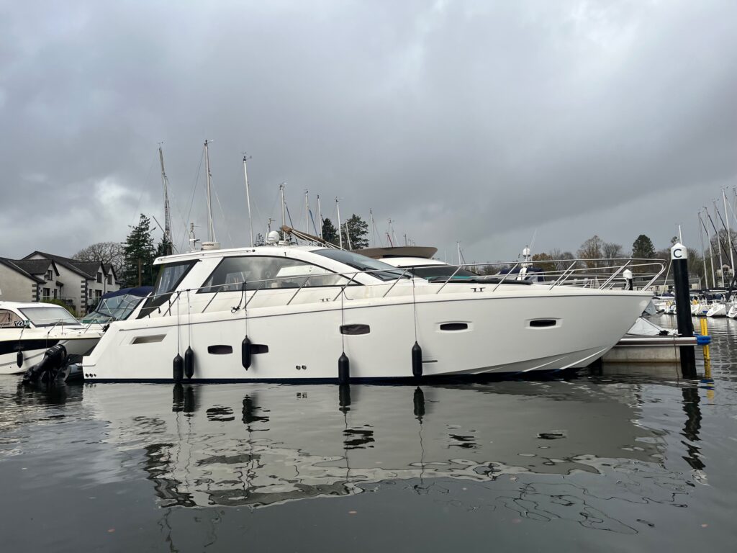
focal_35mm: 26
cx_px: 368
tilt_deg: +3.8
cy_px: 276
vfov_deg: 53.1
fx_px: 554
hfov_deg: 67.3
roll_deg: +2.3
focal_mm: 5.1
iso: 50
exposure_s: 1/3049
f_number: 1.6
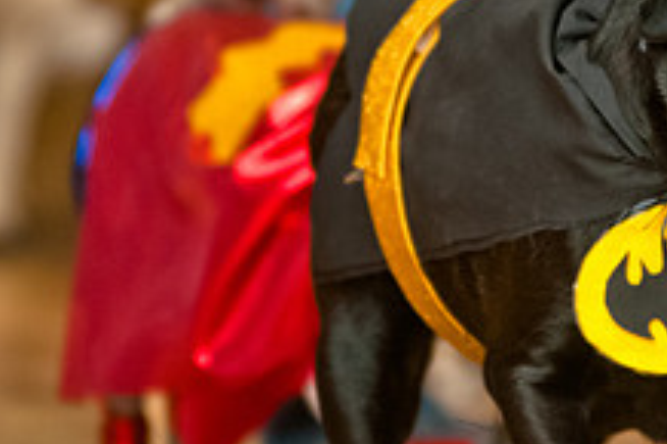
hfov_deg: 2.6
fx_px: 14774
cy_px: 118
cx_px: 465
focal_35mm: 798
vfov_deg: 1.7
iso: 200
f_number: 2.8
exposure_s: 1/200
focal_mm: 200
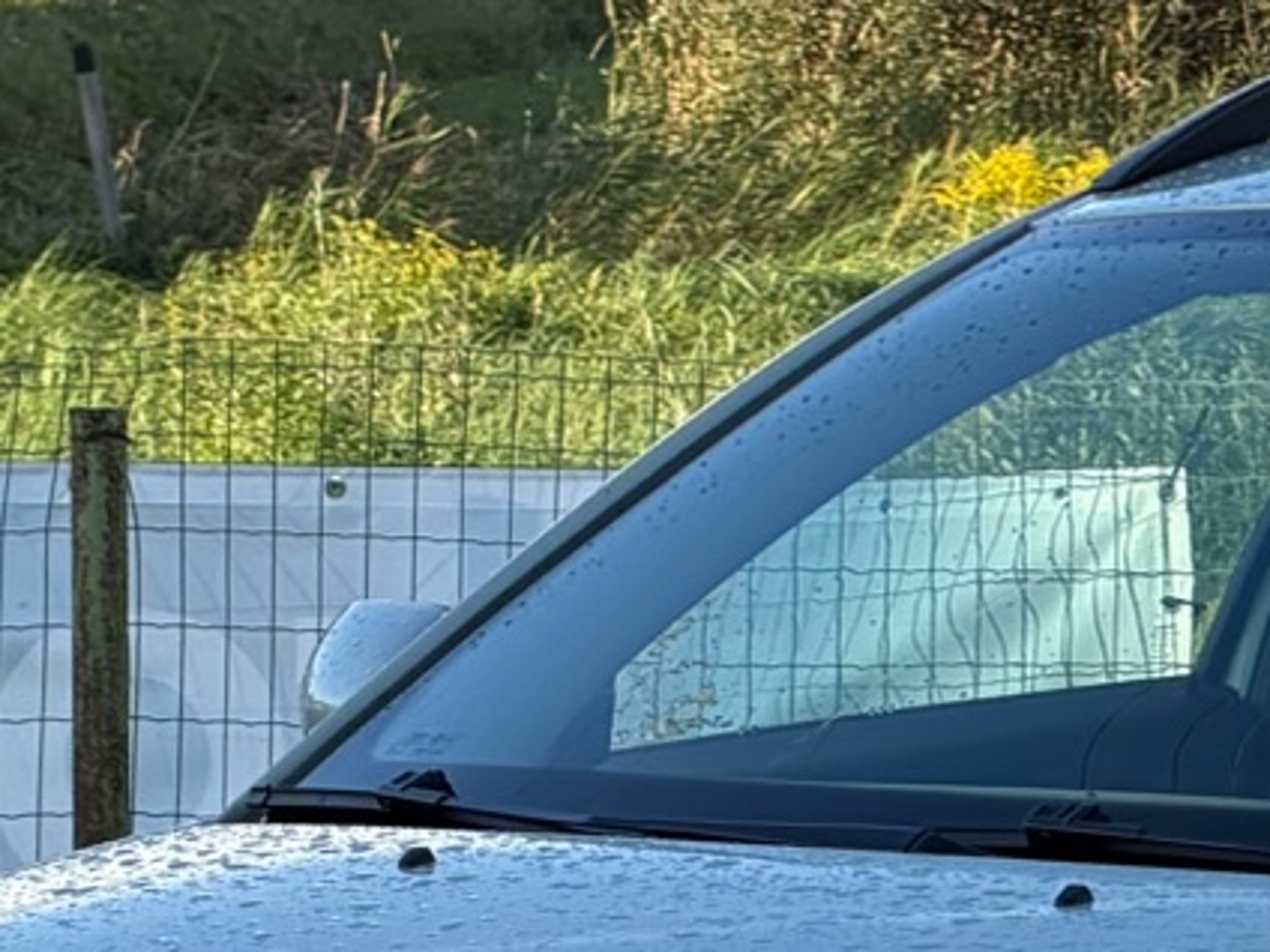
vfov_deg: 3.1
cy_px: 838
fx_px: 17720
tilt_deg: -4.2
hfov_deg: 4.1
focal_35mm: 483
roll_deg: +0.1
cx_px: 1794
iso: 50
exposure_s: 1/395
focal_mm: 16.89
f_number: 2.8
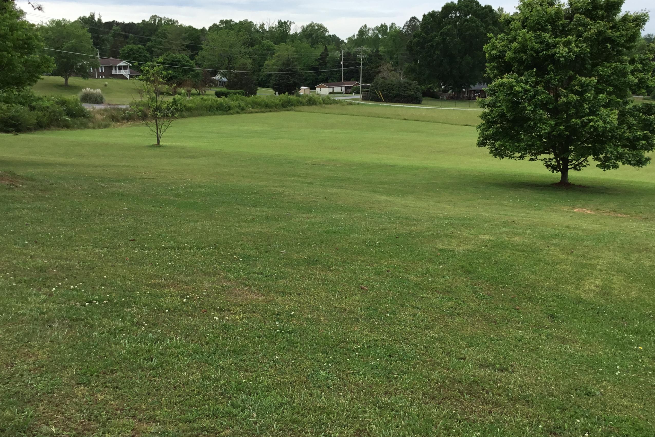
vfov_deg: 35.1
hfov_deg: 50.7
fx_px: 691
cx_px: 307
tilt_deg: -14.3
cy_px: 211
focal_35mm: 38
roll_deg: +0.8
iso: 25
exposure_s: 1/849
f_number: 2.4
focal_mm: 3.3
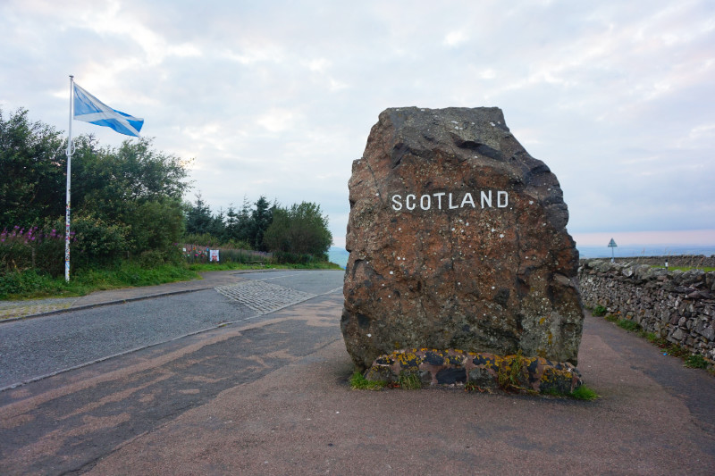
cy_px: 238
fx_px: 477
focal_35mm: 24
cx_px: 358
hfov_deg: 73.8
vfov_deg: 53.1
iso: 160
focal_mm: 16
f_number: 4
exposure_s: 1/60
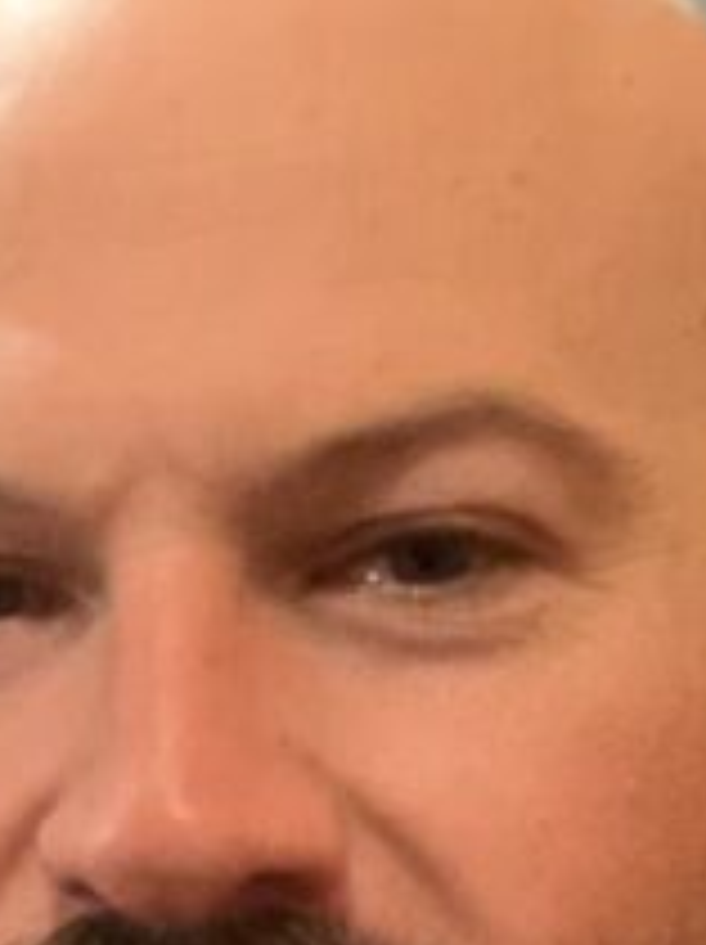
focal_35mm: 156
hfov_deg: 9.4
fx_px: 4251
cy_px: 1426
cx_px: -85
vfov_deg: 12.1
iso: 500
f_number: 2.2
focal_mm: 2.87
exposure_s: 1/17
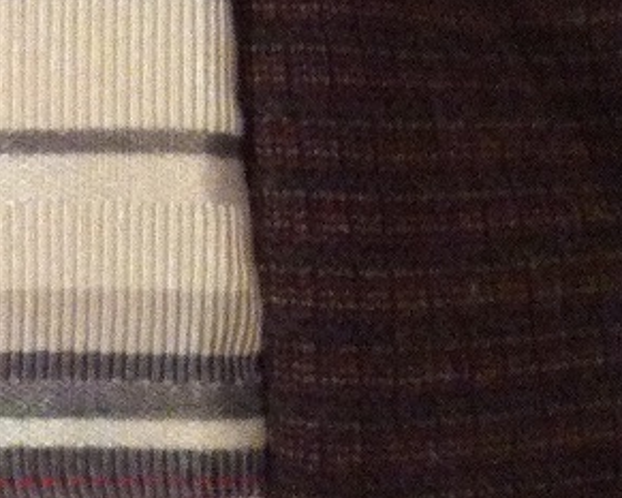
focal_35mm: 152
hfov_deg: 12.0
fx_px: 2799
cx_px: -372
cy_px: 13
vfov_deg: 10.1
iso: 500
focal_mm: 3.85
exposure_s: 1/15
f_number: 2.8
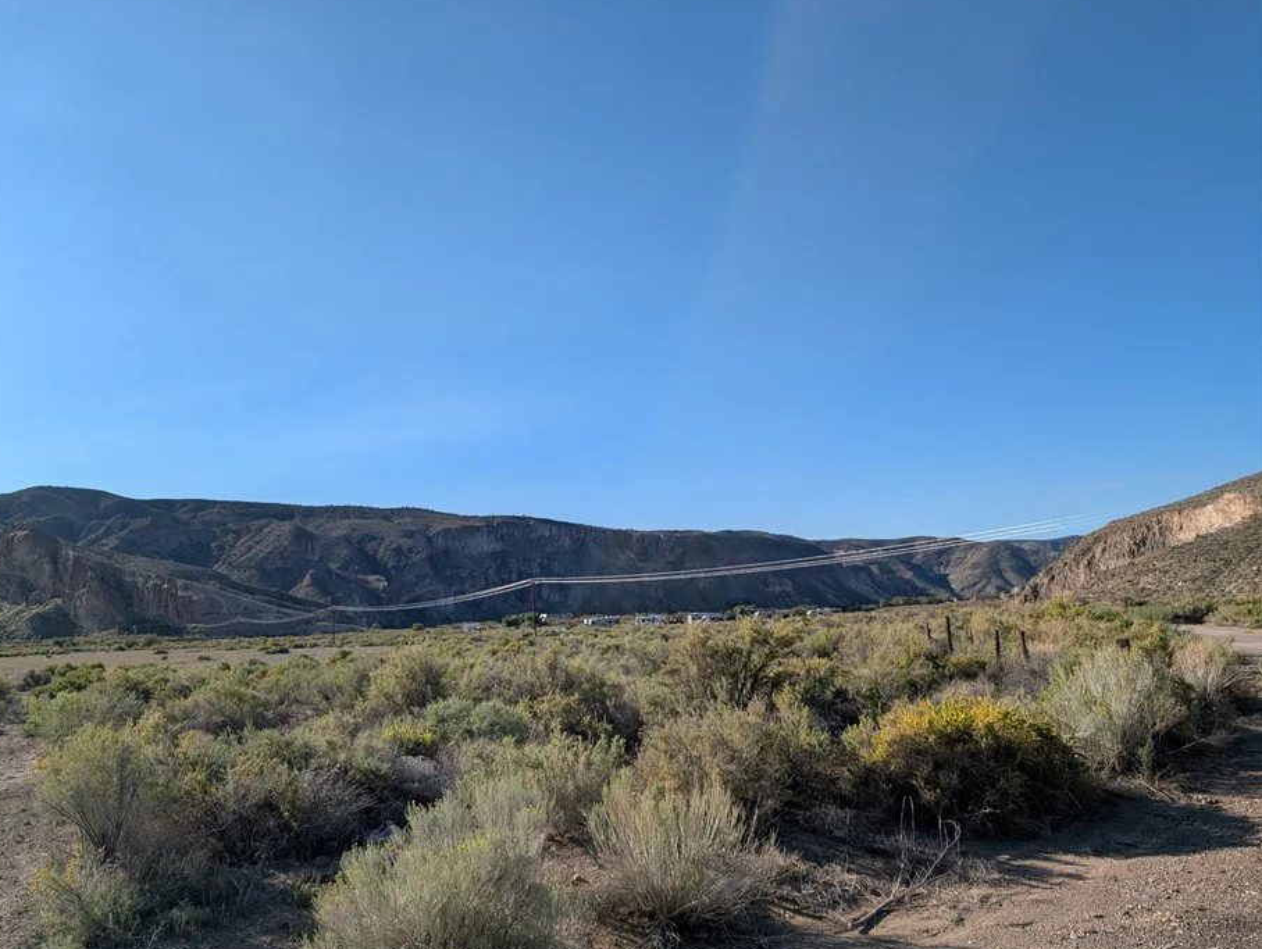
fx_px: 985
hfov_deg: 65.0
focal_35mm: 27
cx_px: 555
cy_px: 502
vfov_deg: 51.4
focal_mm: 6.9
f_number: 1.68
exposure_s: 1/1603
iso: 23
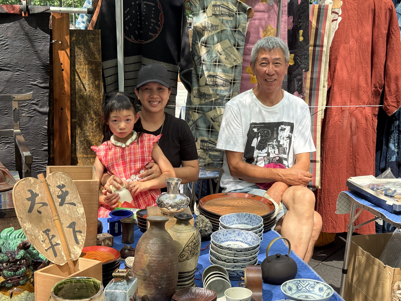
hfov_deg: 38.9
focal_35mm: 49
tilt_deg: -11.2
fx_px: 568
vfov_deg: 29.7
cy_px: 149
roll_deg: -1.2
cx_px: 198
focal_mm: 6.76
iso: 64
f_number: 1.78
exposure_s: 1/719
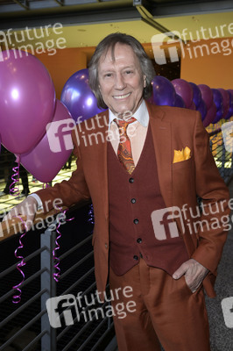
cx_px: 116
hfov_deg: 37.8
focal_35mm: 35
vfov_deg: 54.5
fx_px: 340
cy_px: 176
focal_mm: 35
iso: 800
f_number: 5.6
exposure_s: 1/80
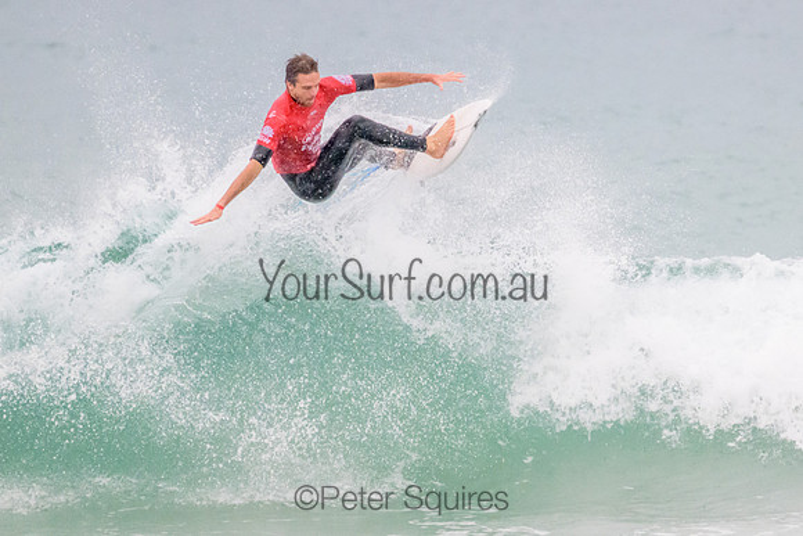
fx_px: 23846
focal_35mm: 1069
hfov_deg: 1.9
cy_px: 251
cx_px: 507
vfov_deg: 1.3
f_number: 11
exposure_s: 1/2000
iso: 6400
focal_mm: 800
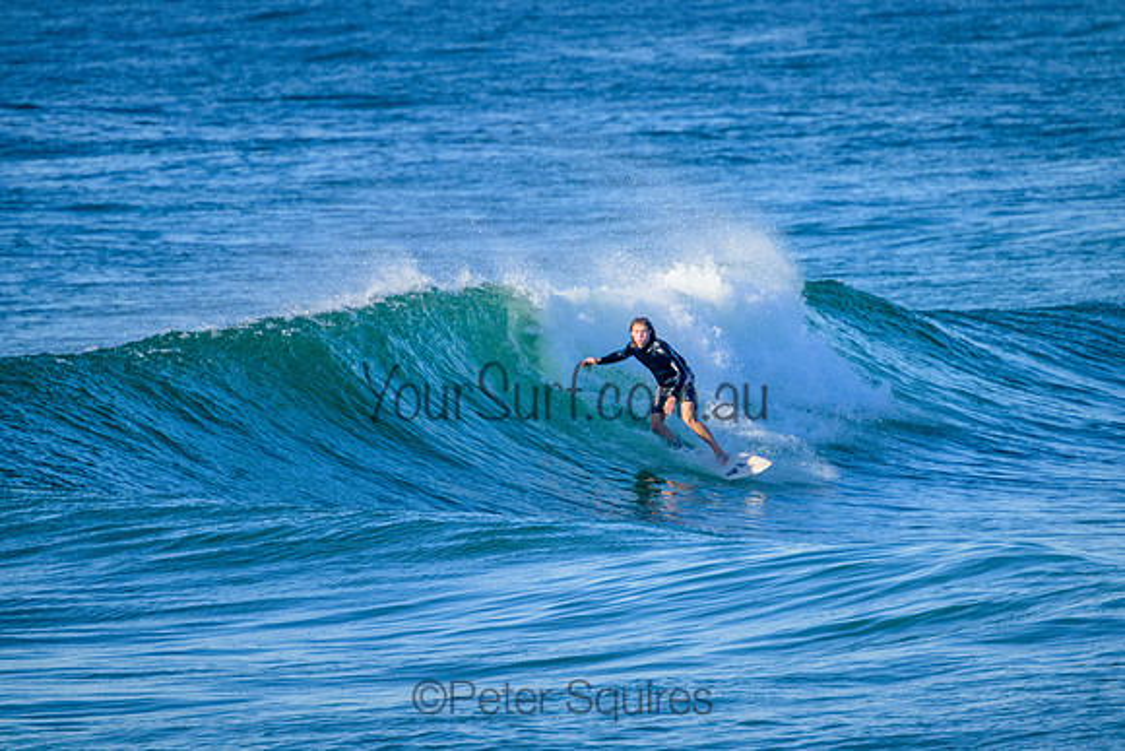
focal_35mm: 800
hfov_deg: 2.6
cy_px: 376
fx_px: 25005
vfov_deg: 1.7
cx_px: 562
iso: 1400
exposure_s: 1/2000
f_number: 11
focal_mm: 800
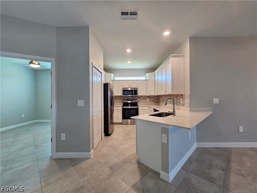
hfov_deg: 106.2
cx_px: 128
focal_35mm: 13
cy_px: 96
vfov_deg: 89.9
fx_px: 97
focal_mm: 2.2
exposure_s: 1/60
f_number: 2.2
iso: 160
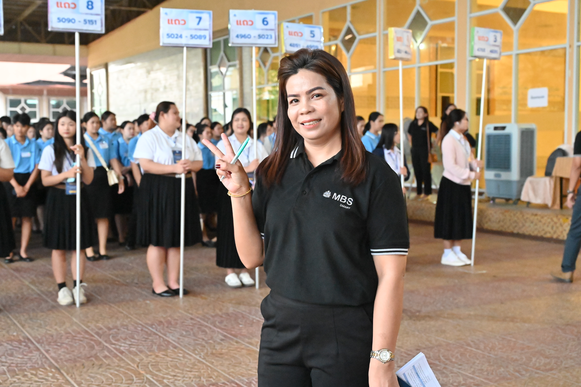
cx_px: 290
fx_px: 758
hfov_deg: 41.9
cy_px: 194
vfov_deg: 28.6
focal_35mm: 47
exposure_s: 1/320
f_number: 5.6
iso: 20000
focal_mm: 47
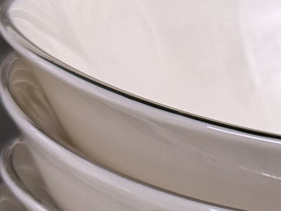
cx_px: 466
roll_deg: -3.1
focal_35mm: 226
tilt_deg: -17.4
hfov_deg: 8.5
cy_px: 401
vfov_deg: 6.4
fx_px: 1835
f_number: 1.78
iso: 80
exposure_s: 1/233
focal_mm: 6.76
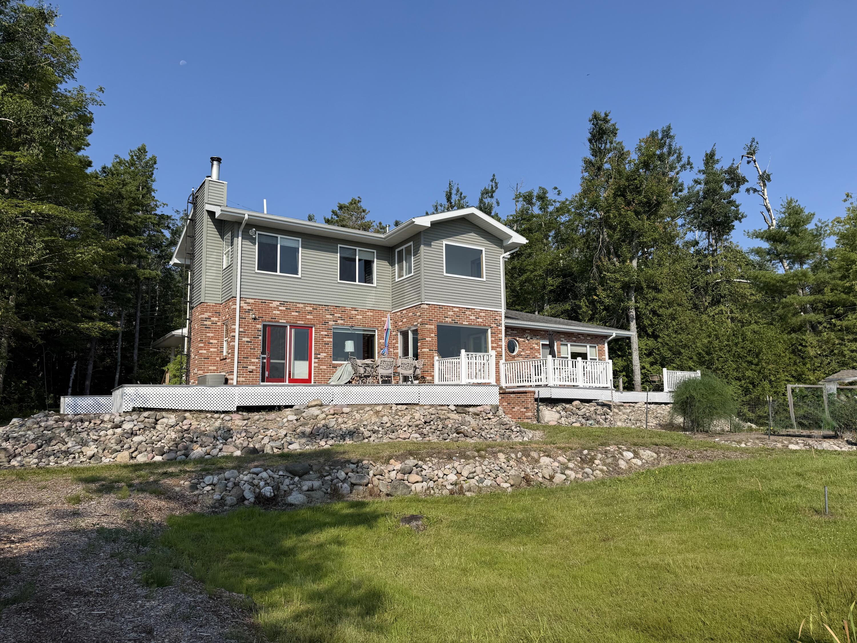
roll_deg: +1.1
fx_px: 594
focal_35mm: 24
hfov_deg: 71.6
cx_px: 428
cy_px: 322
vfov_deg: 56.8
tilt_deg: +9.1
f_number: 1.78
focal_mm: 6.76
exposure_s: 1/5319
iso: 80
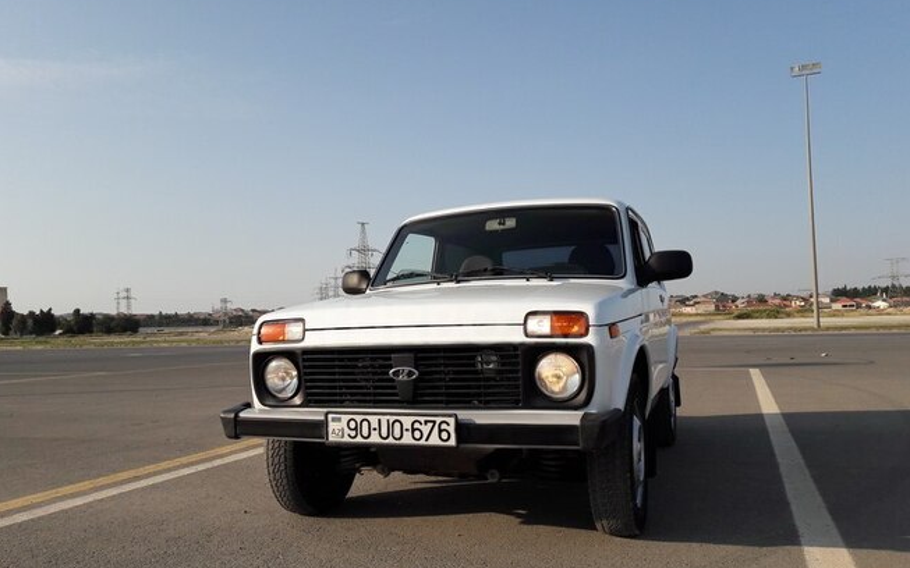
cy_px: 324
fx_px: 744
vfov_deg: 41.7
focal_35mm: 30
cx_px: 457
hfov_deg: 62.9
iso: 40
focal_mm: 3.7
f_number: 1.9
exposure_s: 1/1739
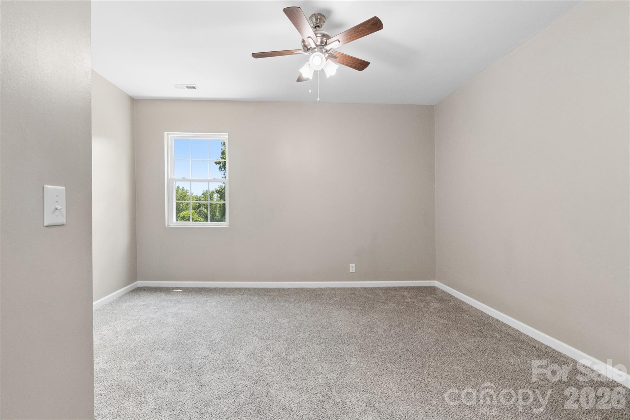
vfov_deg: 77.3
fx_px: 262
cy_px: 210
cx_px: 315
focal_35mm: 15
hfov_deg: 100.4
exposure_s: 1/30
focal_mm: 10
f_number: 7.1
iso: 640
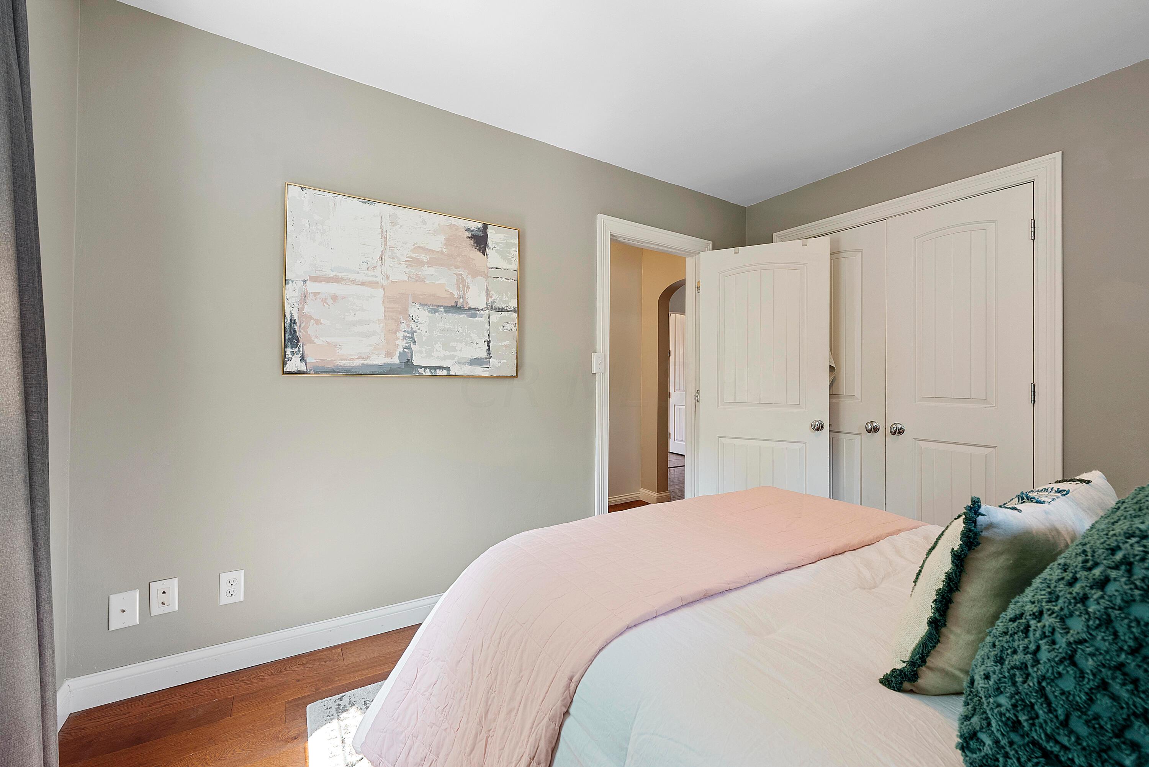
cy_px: 384
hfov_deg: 104.2
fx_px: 447
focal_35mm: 14
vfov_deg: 81.3
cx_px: 574
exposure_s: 1/4
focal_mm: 14
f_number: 9
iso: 640
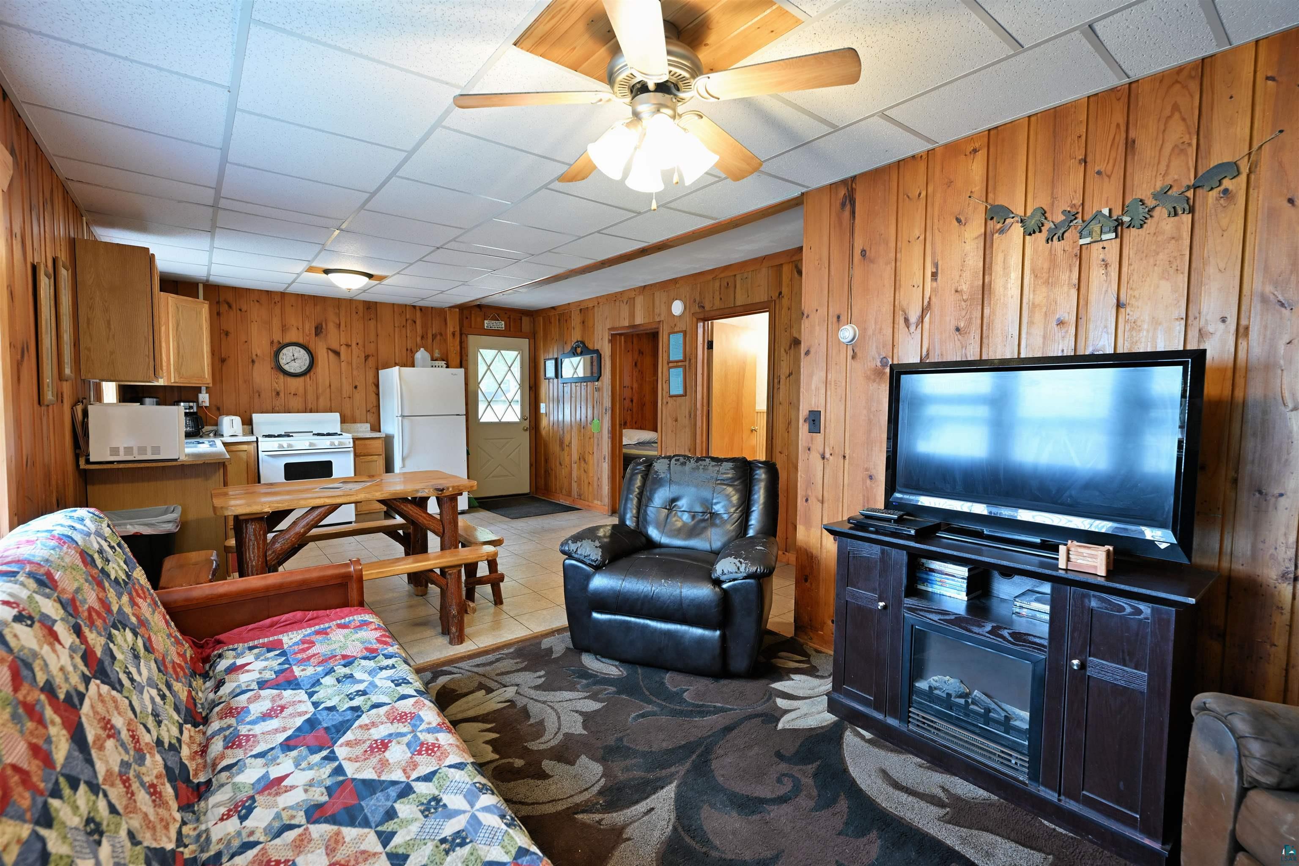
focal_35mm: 16
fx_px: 577
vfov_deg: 73.7
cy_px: 433
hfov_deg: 96.7
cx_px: 650
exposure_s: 1/6
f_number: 5.6
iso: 400
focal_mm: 16
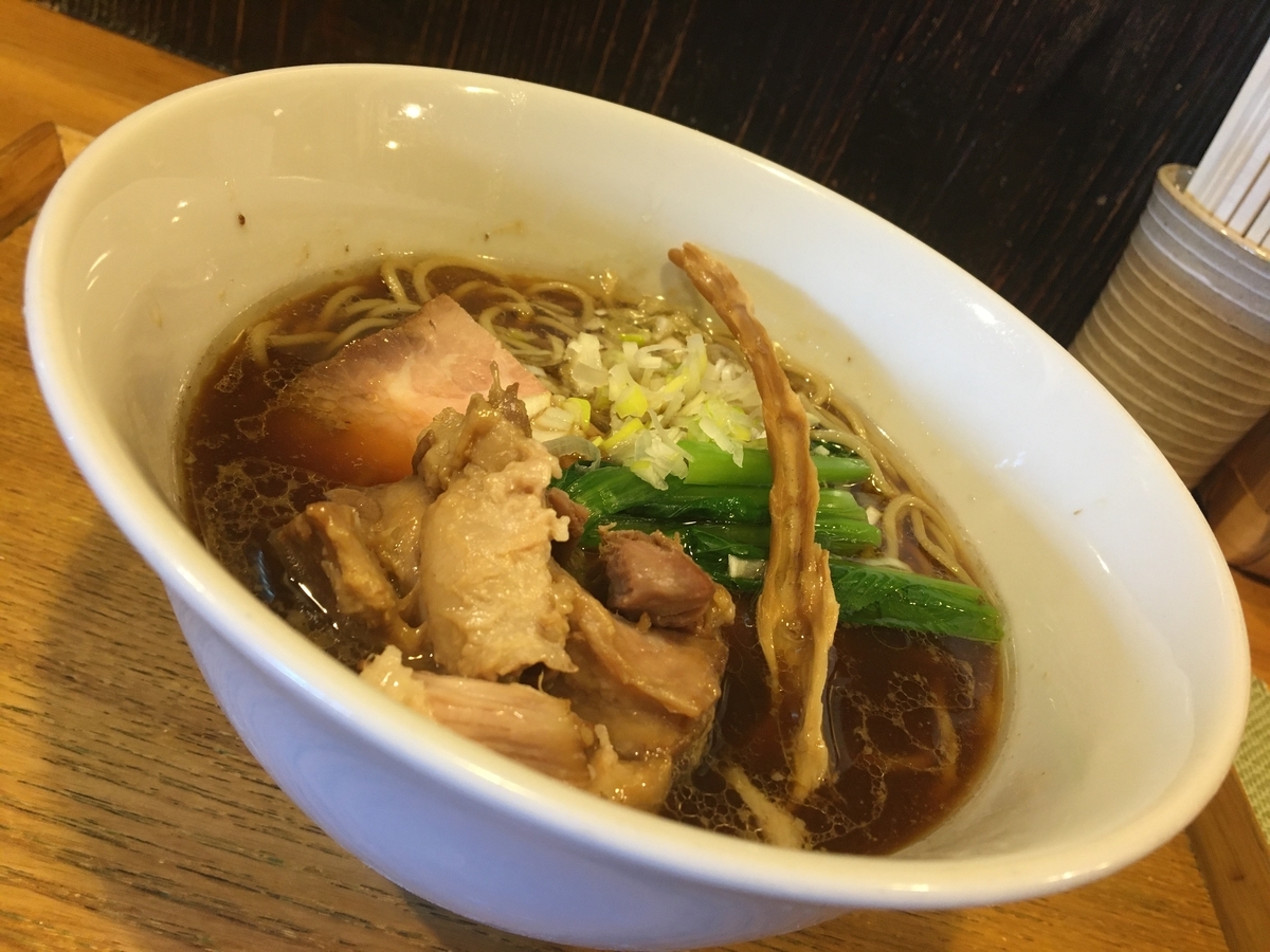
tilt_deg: -34.4
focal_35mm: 29
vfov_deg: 48.2
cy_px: 476
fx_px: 1064
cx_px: 635
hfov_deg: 61.7
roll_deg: -23.7
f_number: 2.2
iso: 100
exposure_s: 1/30
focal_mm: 4.15
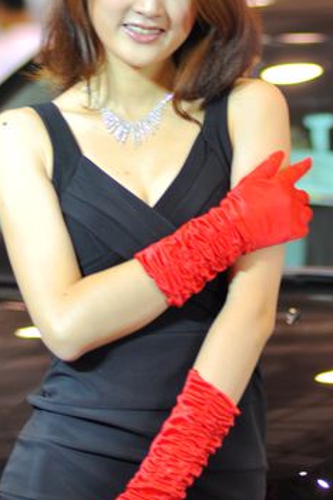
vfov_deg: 9.4
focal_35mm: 218
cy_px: 148
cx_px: 164
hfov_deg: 6.3
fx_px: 3022
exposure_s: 1/60
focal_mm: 85
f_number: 2
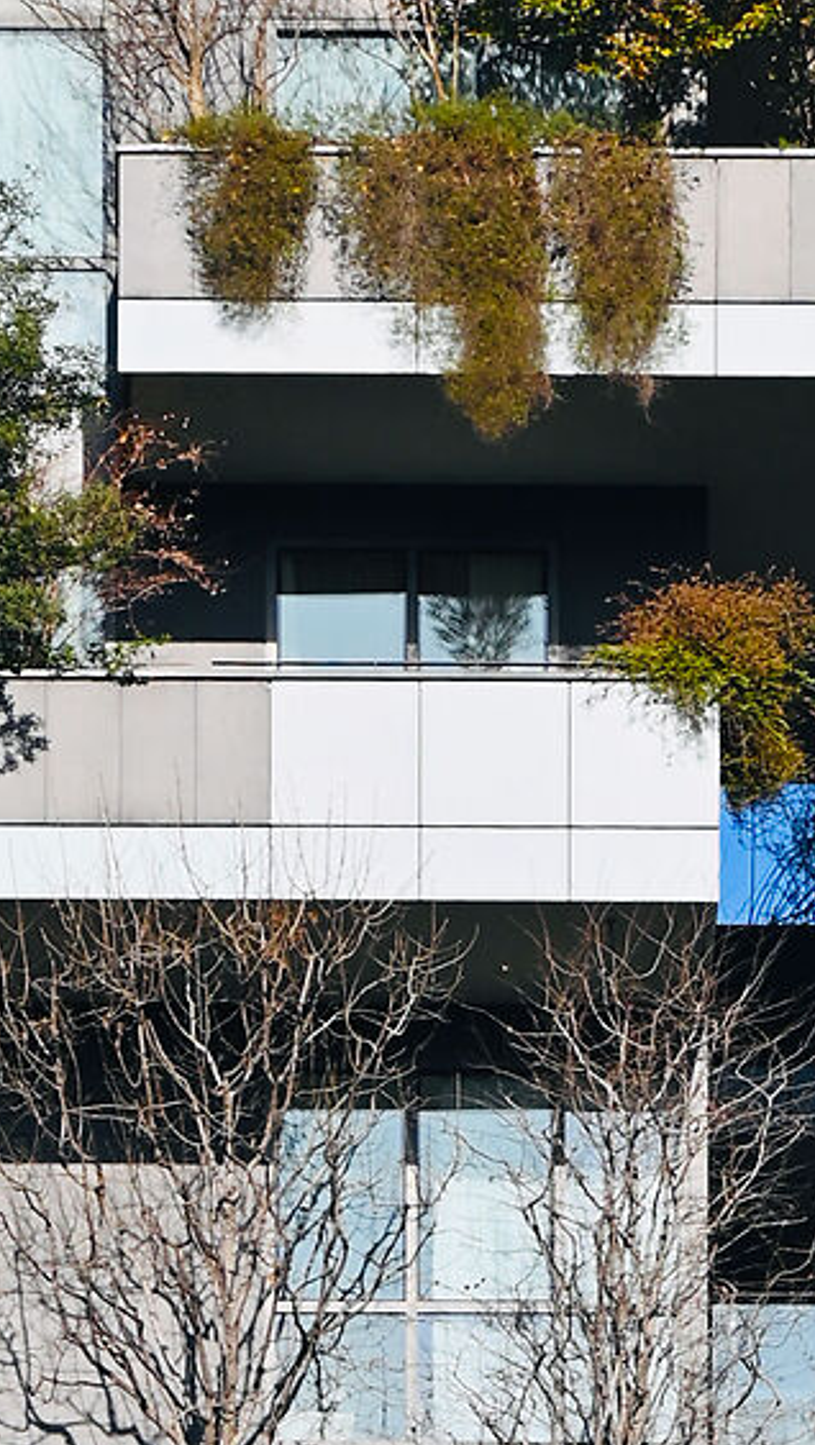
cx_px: 1233
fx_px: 30757
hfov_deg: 1.5
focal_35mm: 802
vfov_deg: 2.7
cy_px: 2232
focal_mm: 180
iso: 100
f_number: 6.7
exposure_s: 1/500
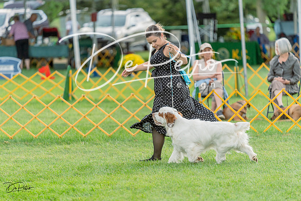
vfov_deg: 6.9
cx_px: 150
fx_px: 1673
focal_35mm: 200
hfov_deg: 10.3
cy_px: 100
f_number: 2.8
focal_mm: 200
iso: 1000
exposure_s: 1/640
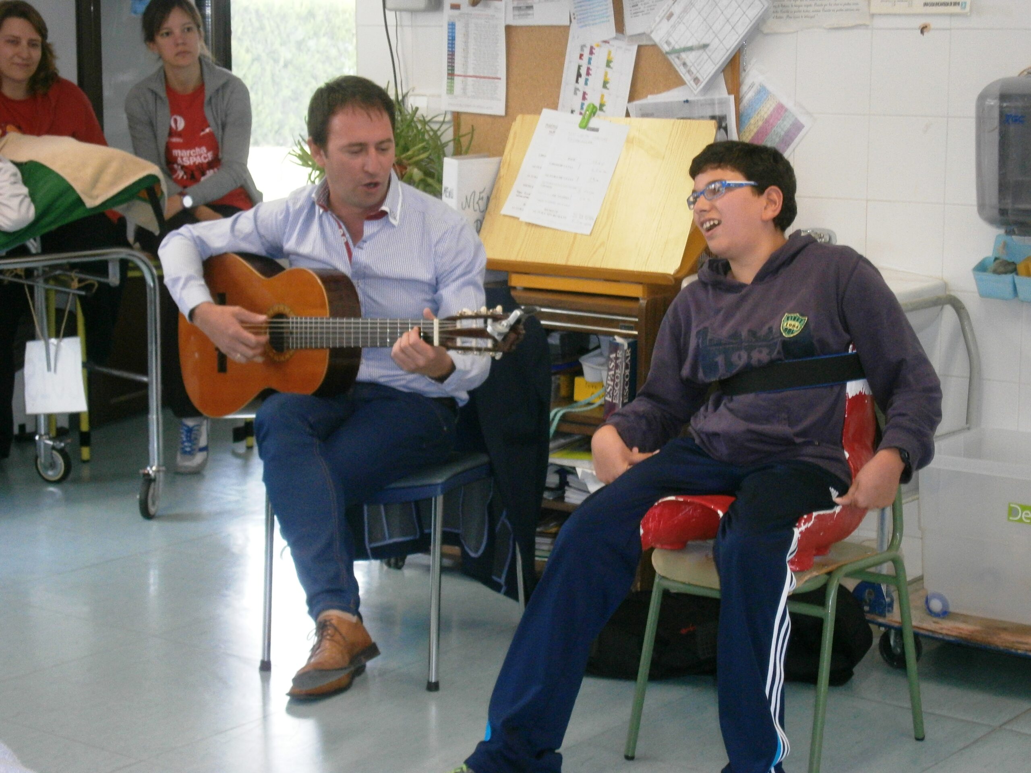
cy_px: 386
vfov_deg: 20.2
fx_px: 2174
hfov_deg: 26.7
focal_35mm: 73
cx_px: 516
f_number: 4.4
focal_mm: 13
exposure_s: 1/50
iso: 250
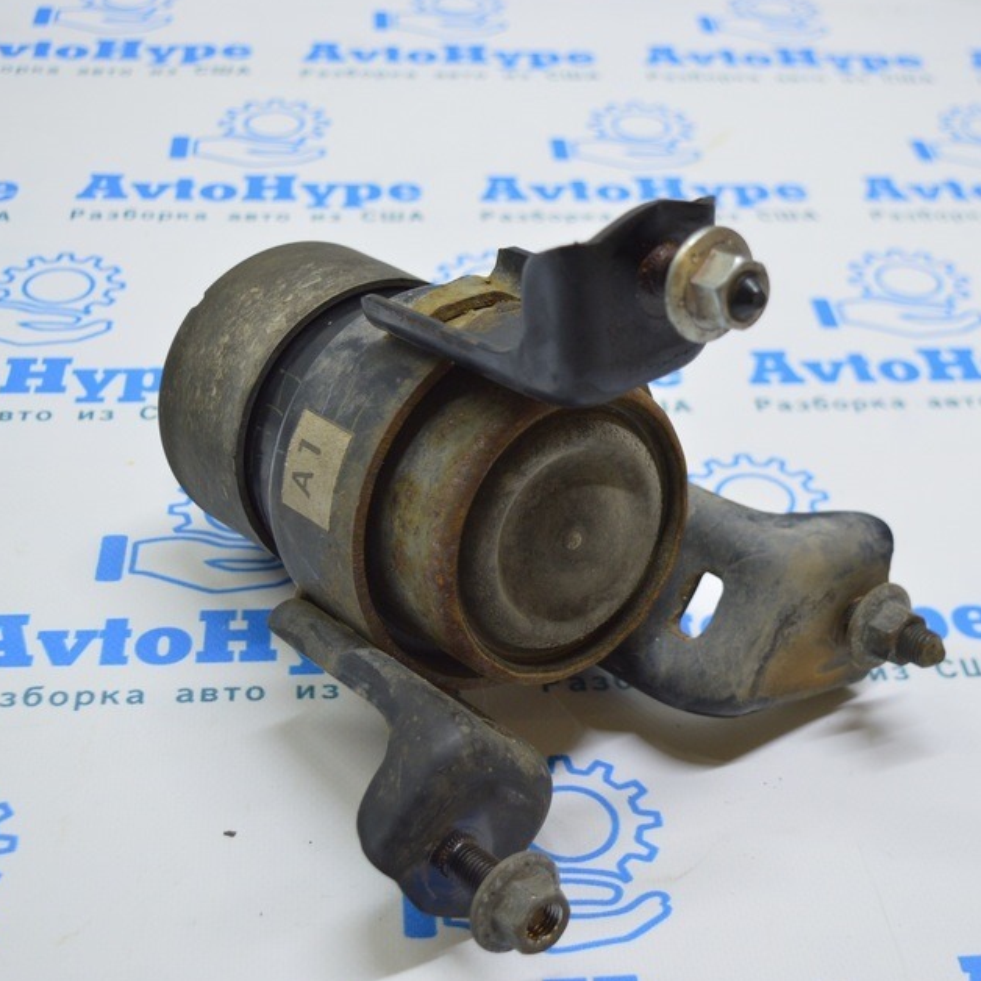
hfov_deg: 31.6
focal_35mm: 54
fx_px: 1731
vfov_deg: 31.6
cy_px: 460
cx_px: 534
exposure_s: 1/50
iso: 400
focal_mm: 26
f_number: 4
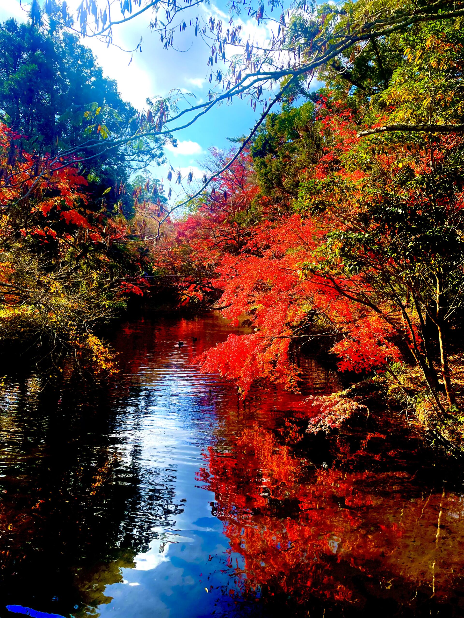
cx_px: 232
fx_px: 465
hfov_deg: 53.1
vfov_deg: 67.3
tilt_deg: -4.9
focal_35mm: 26
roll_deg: +1.3
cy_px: 309
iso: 32
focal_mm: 4.2
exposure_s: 1/807
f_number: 1.6
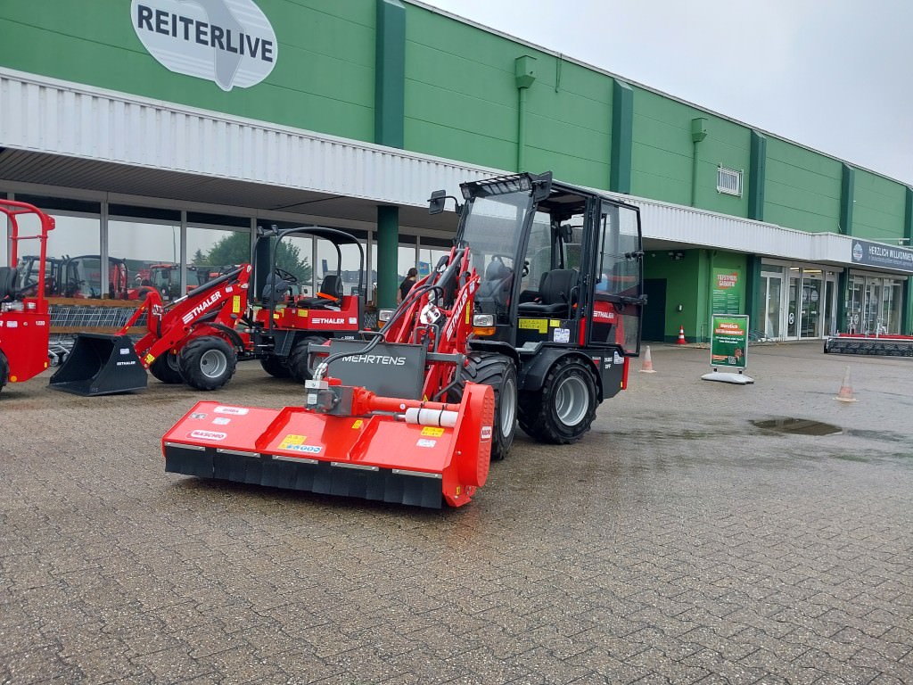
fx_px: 712
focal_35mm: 27
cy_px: 342
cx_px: 456
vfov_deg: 51.4
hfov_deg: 65.3
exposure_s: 1/211
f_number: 1.8
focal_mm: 4
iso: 20
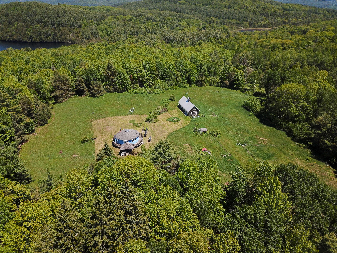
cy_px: 126
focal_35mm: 26
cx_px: 168
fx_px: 253
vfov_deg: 53.1
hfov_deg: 67.3
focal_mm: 4.73
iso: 100
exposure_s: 1/2000
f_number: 2.2
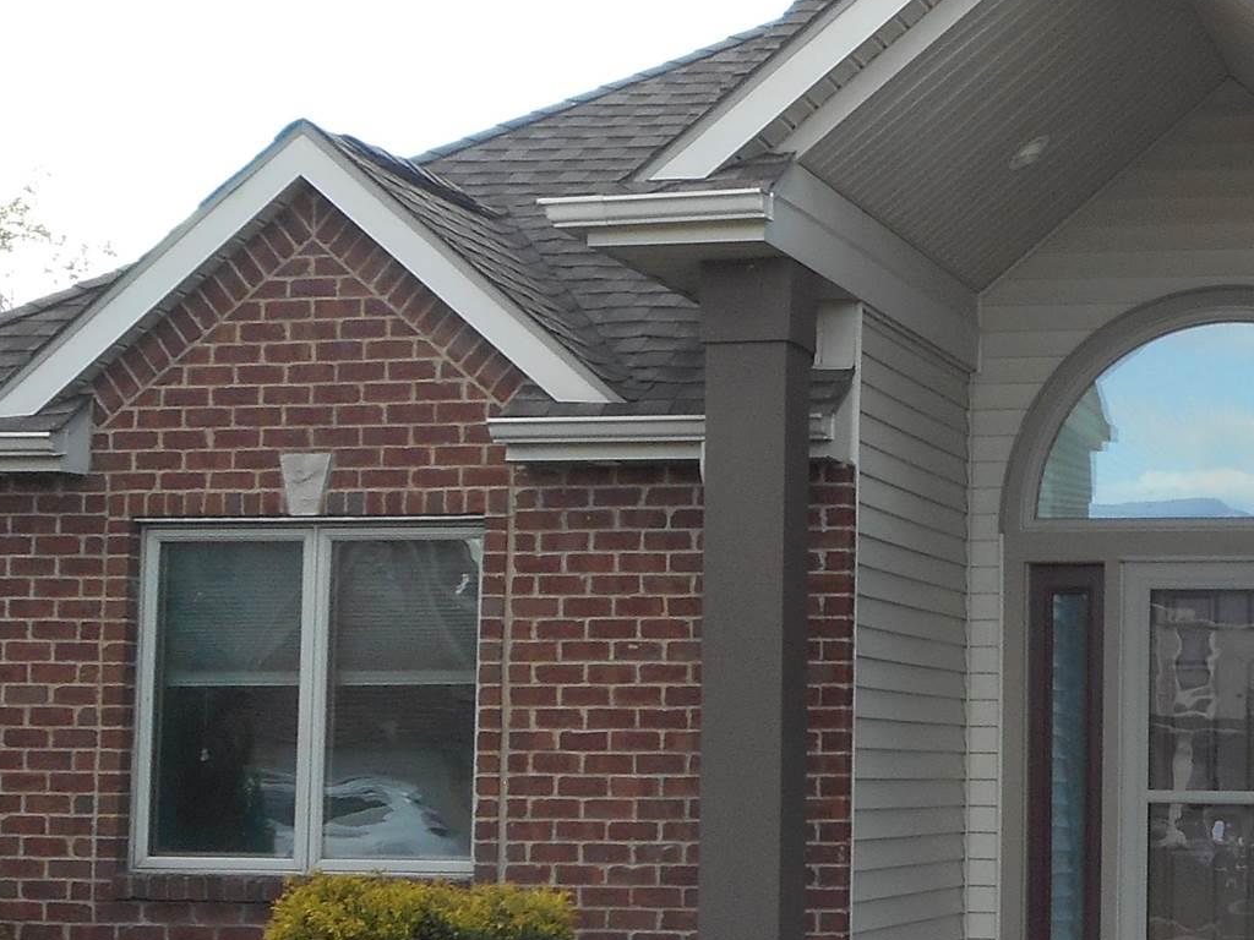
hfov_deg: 25.1
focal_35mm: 75
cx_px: 1176
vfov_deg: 19.6
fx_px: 2717
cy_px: 552
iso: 80
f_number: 3.7
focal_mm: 4.5
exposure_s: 1/160
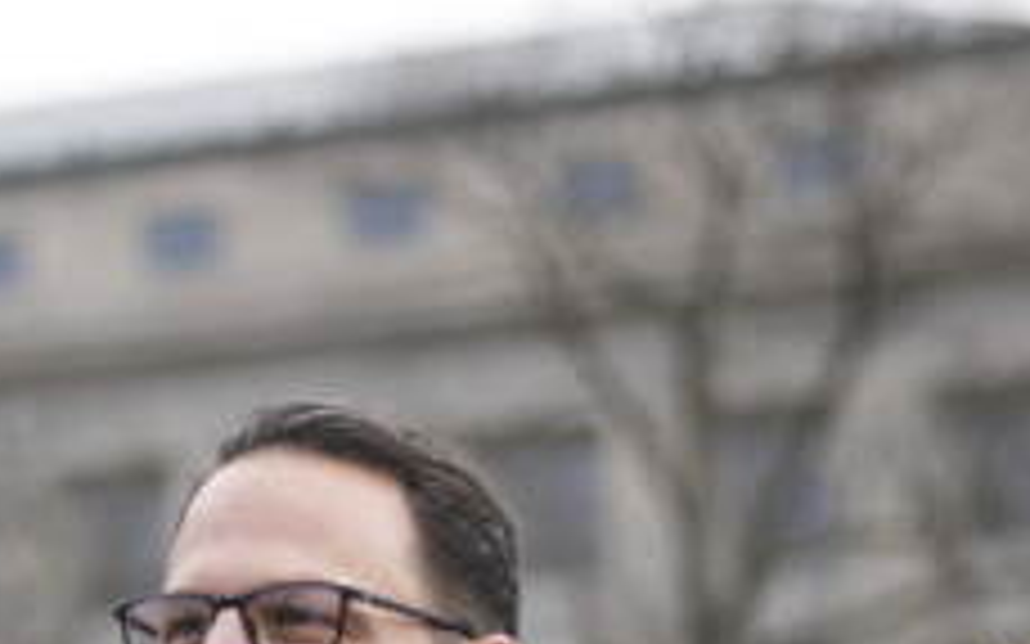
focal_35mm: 171
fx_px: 4799
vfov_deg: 7.5
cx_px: 180
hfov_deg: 12.2
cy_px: 1099
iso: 100
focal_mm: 50
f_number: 1.8
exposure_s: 1/1000
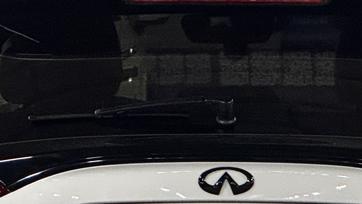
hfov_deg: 4.3
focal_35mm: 497
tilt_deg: -3.0
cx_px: 230
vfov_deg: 2.4
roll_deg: -0.2
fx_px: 4771
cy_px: 289
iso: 640
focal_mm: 15.66
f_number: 2.8
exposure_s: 1/50
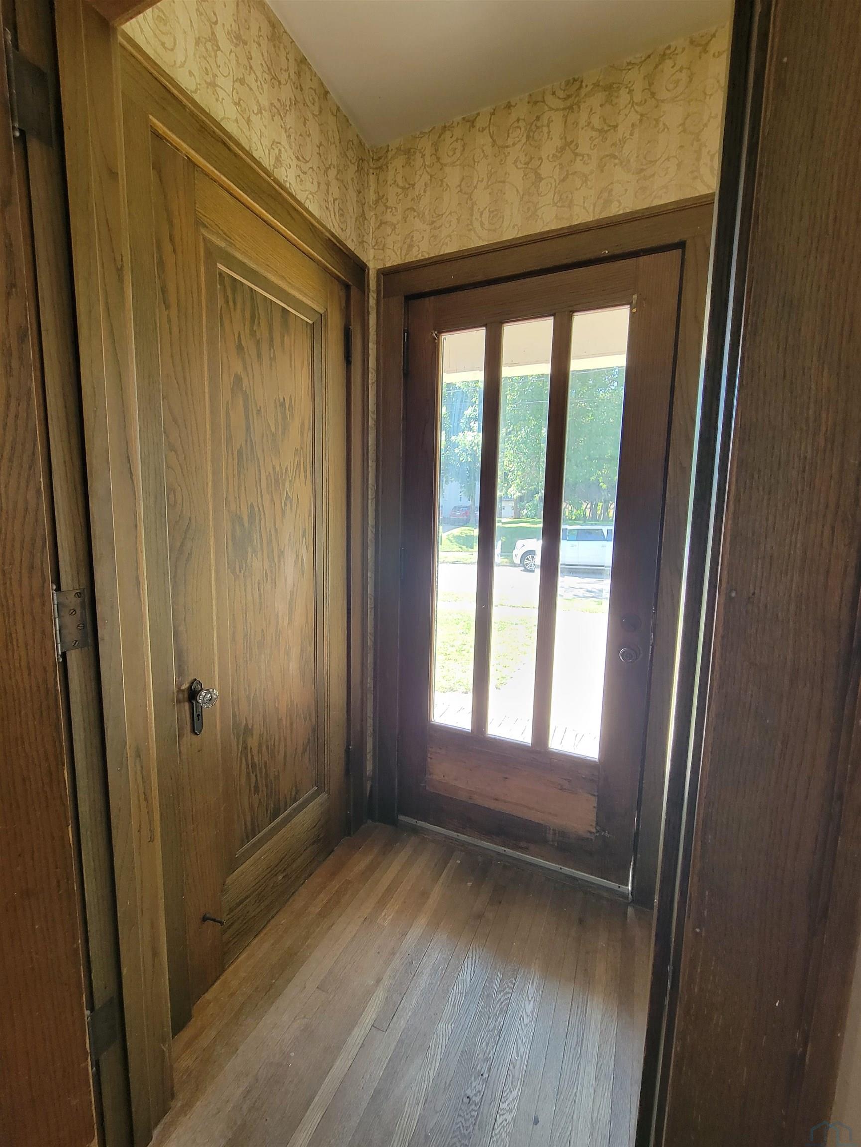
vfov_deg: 106.2
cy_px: 574
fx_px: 431
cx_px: 430
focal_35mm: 13
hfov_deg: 89.9
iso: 200
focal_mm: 2.2
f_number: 2.2
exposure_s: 1/60
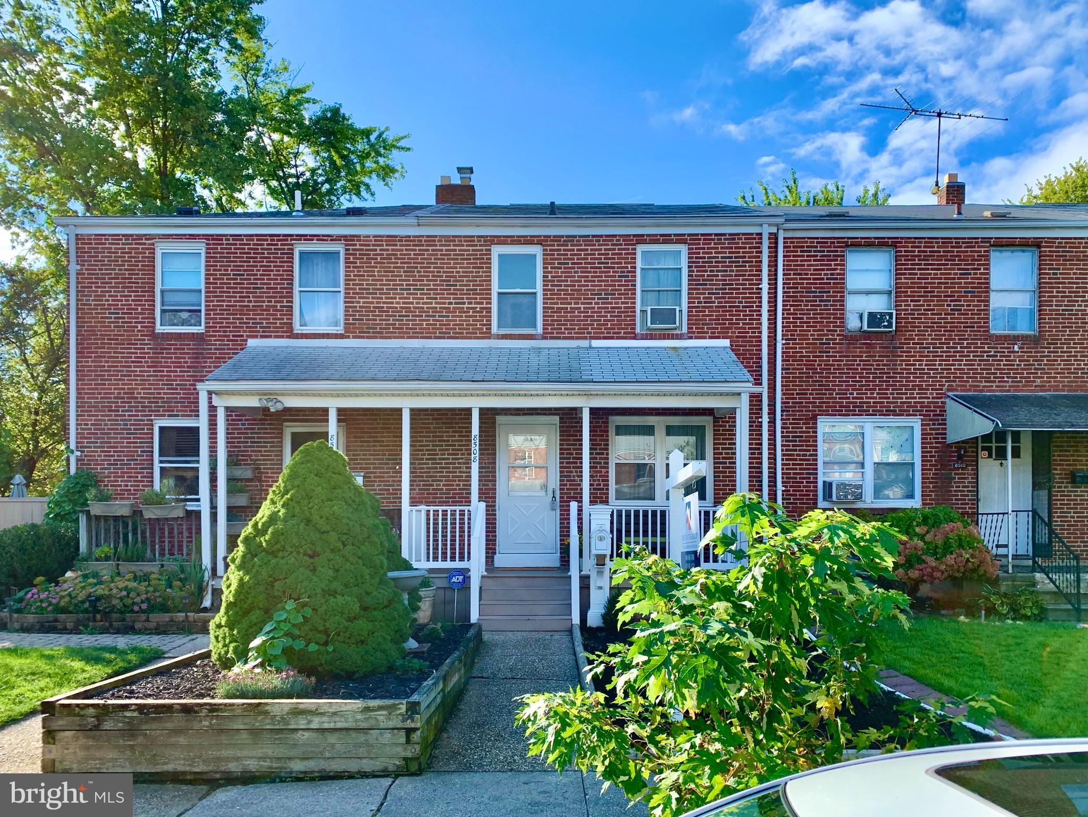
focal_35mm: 26
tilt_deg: +9.9
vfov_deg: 53.1
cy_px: 408
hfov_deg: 67.3
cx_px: 544
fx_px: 817
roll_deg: -0.5
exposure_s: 1/1205
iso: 25
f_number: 1.8
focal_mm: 4.25
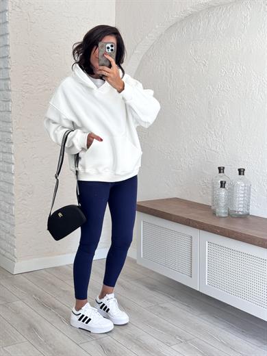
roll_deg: -1.7
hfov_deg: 30.3
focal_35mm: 48
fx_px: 494
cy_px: 178
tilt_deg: -21.3
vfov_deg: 39.7
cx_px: 134
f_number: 1.78
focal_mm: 6.76
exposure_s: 1/169
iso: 50
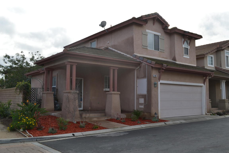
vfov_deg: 40.0
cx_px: 114
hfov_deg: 57.2
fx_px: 210
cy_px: 76
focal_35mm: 33
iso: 100
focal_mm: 22
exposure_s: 1/200
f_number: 7.1
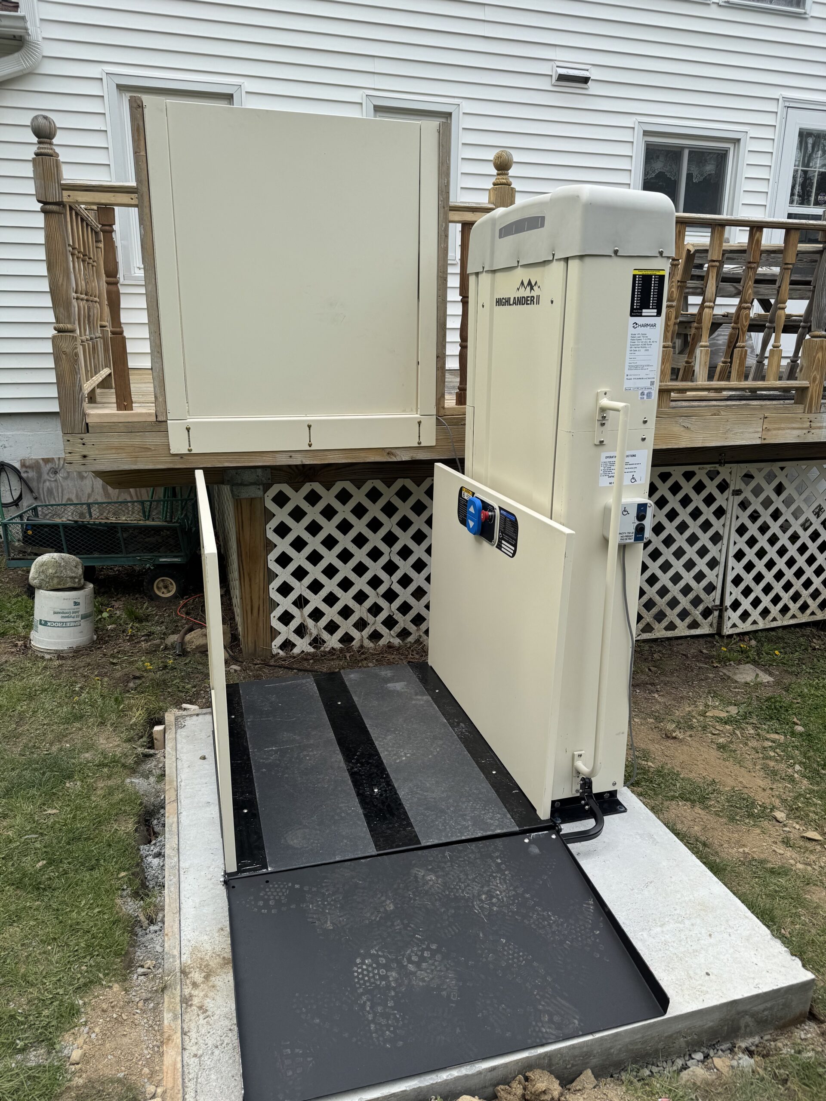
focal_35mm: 24
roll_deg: -0.3
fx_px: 764
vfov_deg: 71.6
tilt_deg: -15.7
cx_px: 413
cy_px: 550
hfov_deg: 56.8
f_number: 1.78
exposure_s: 1/2331
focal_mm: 6.76
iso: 80
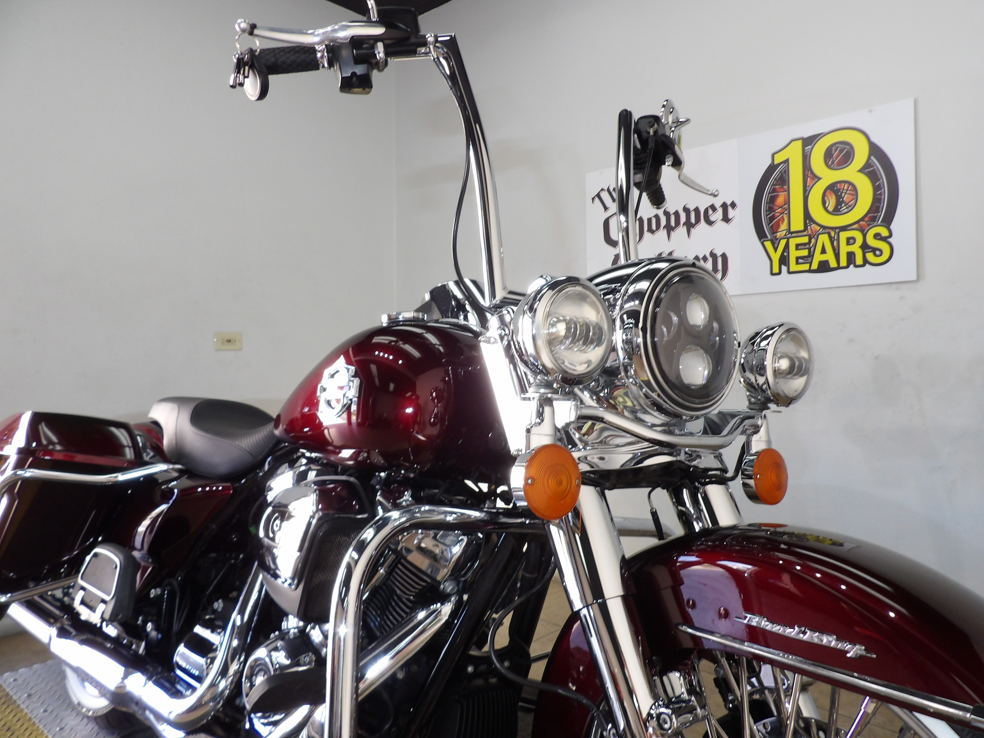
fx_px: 682
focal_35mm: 24
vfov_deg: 56.8
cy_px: 369
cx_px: 492
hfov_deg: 71.6
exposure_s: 1/33
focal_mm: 4.3
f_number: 3.2
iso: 135
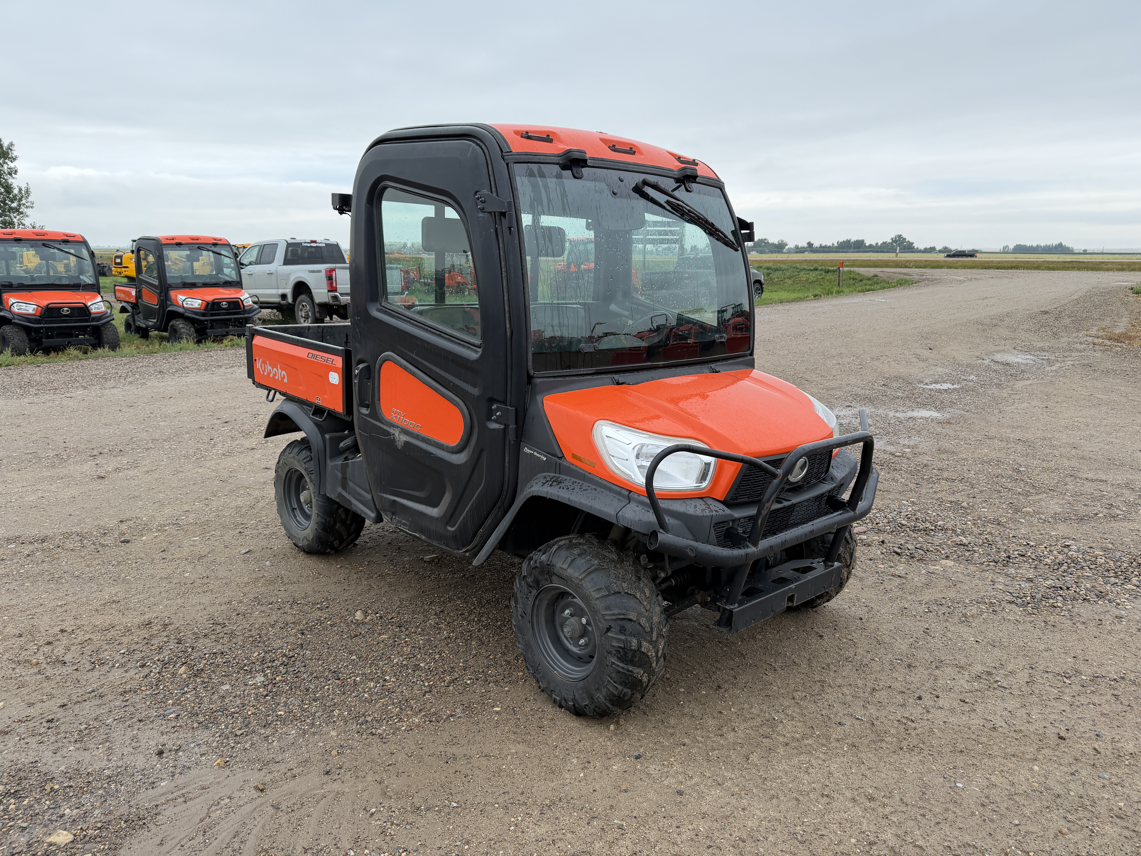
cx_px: 570
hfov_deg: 71.6
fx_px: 791
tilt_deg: -11.2
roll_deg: +0.7
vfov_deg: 56.8
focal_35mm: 24
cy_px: 428
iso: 100
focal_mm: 6.76
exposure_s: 1/376
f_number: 1.78
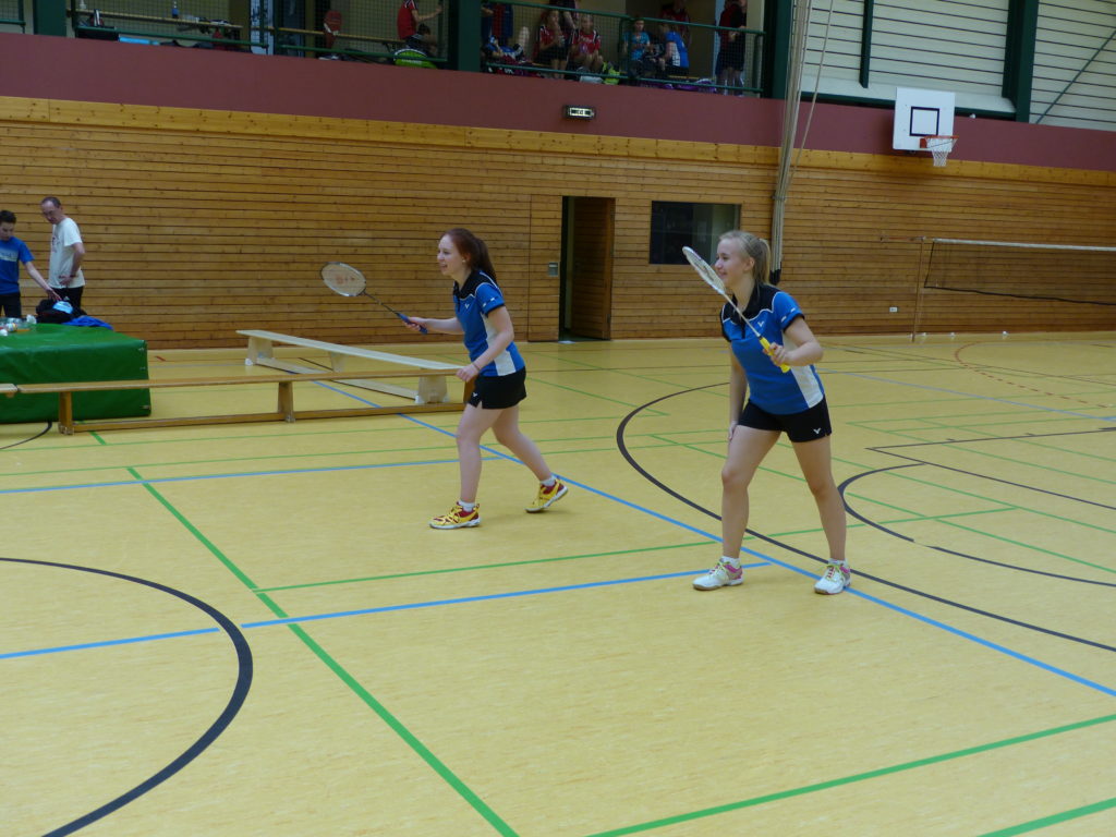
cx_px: 558
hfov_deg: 47.9
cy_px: 418
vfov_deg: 36.8
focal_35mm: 39
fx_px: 1257
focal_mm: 7
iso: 125
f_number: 2.8
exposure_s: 1/60
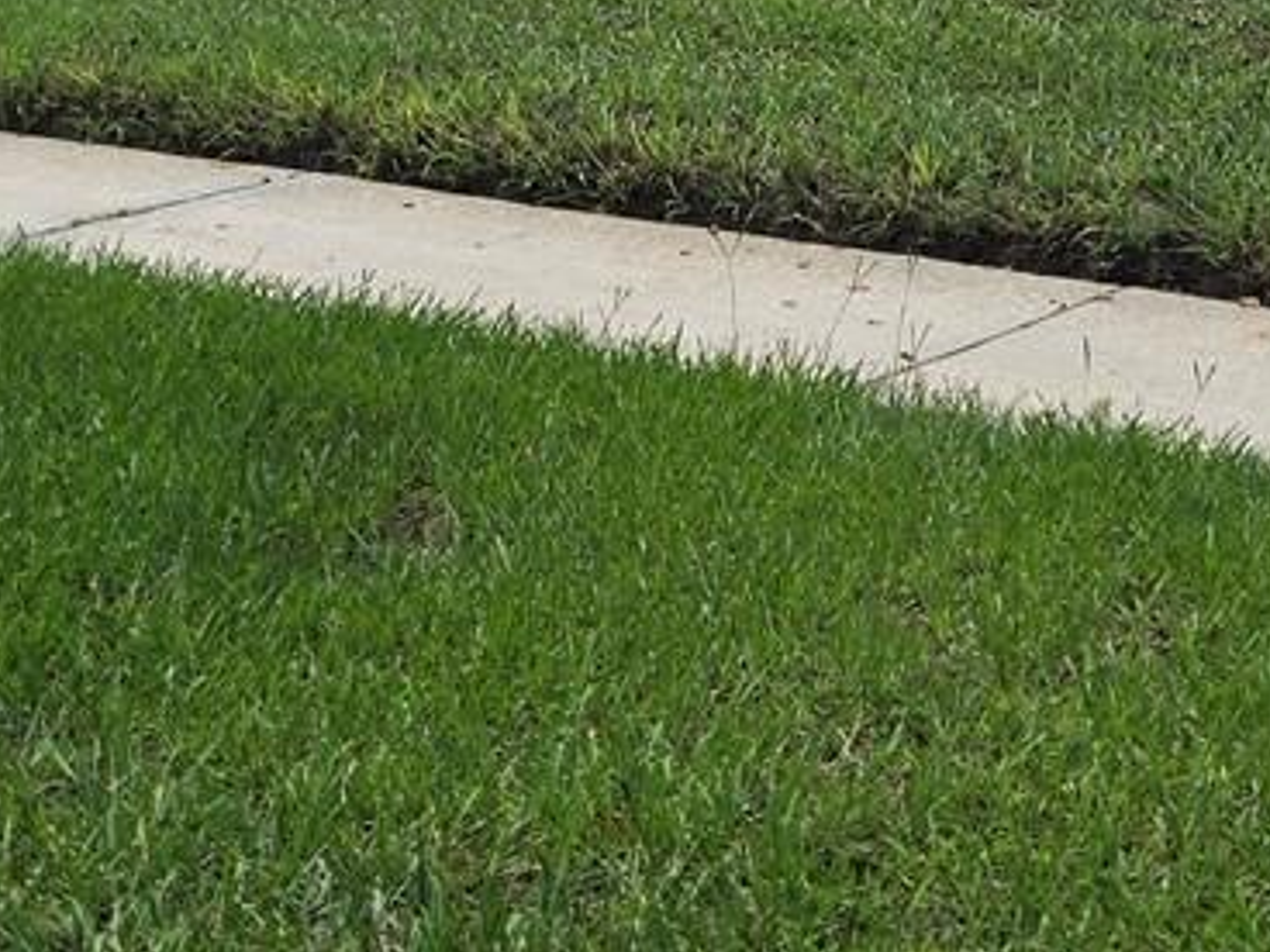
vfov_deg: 14.2
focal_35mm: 100
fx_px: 3669
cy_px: -283
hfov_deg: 19.6
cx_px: 707
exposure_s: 1/2921
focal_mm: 5.4
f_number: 1.8
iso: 40
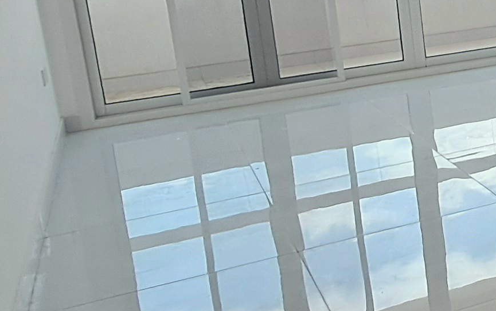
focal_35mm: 64
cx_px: 660
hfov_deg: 26.6
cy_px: 44
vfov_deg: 20.0
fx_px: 865
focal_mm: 1.64
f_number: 2.2
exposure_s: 1/60.2
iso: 50
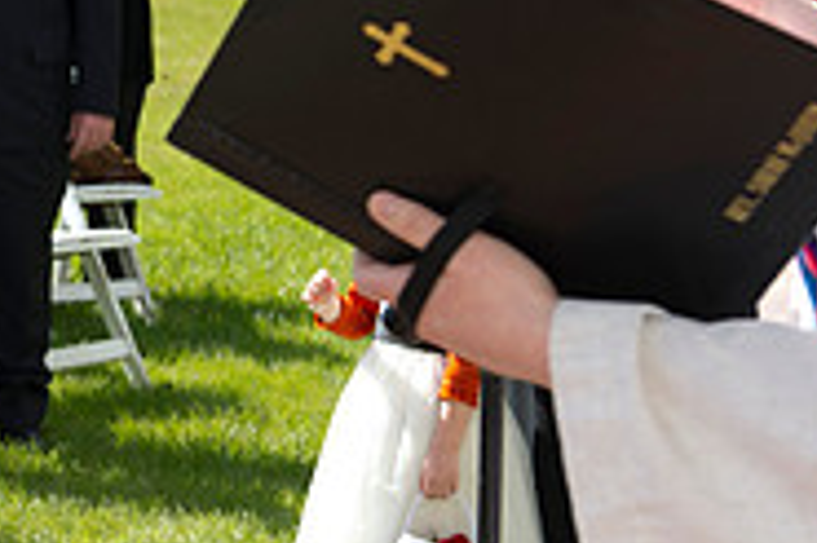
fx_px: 3560
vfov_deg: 8.7
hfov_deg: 12.5
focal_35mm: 157
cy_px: 177
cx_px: -380
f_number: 5.6
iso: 100
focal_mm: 50
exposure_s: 1/250
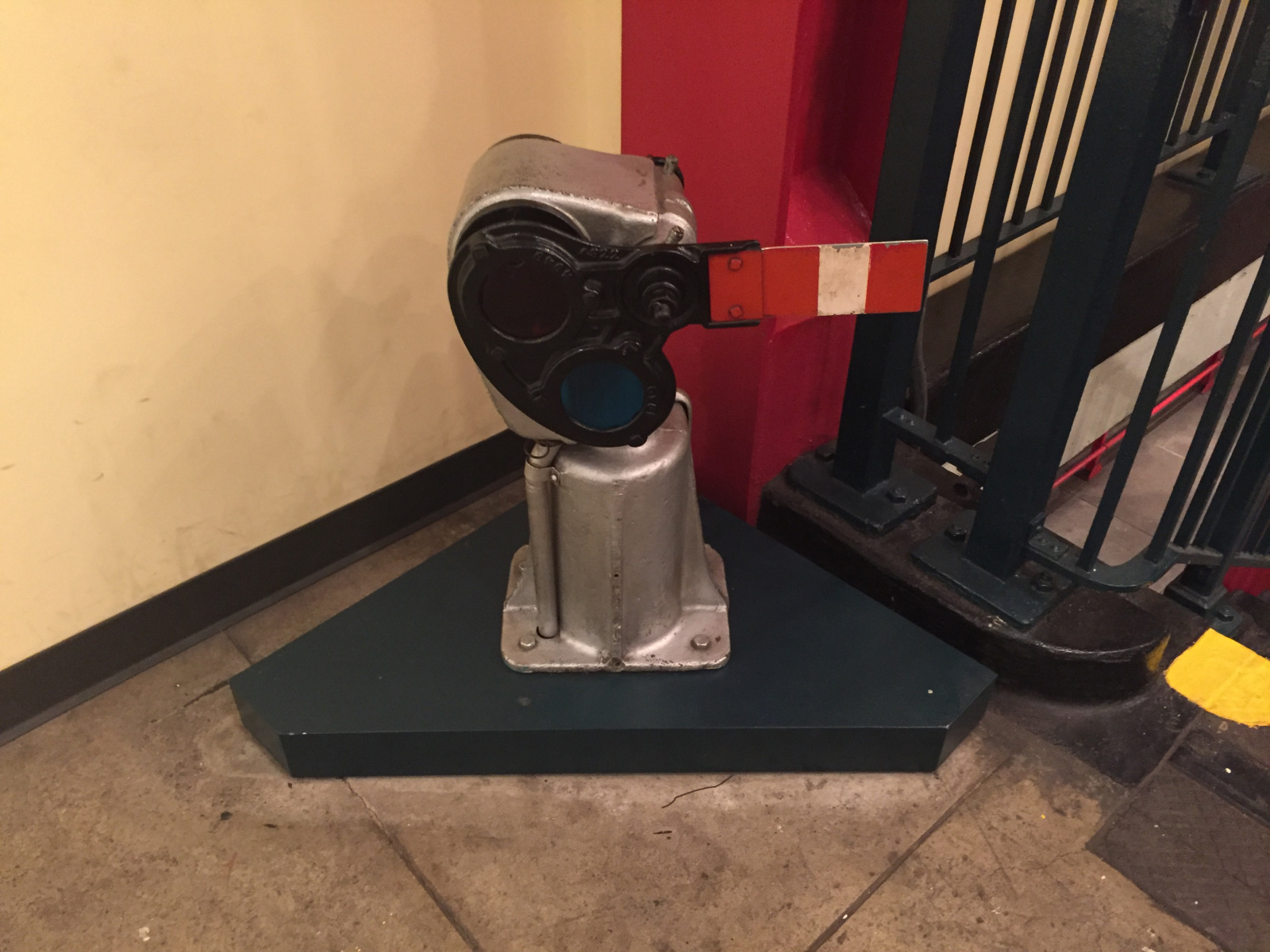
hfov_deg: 61.7
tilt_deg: -37.2
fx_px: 1064
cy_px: 476
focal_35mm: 29
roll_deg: -0.4
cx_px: 635
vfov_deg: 48.2
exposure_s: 1/15
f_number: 2.2
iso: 250
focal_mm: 4.15
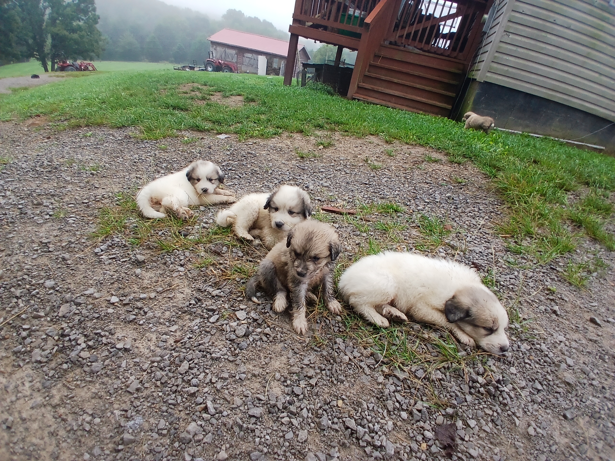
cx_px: 308
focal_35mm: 17
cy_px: 230
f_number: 2.2
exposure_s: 1/120
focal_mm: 1.4
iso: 50
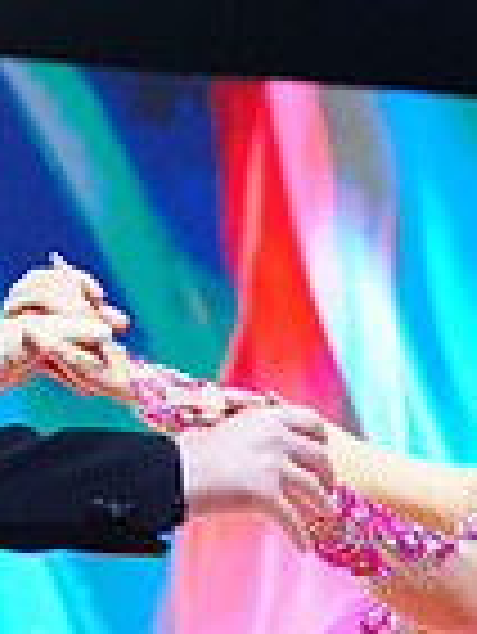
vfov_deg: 7.0
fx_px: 5082
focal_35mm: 277
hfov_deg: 5.4
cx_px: 290
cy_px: 944
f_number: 4
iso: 2500
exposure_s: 1/250
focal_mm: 70
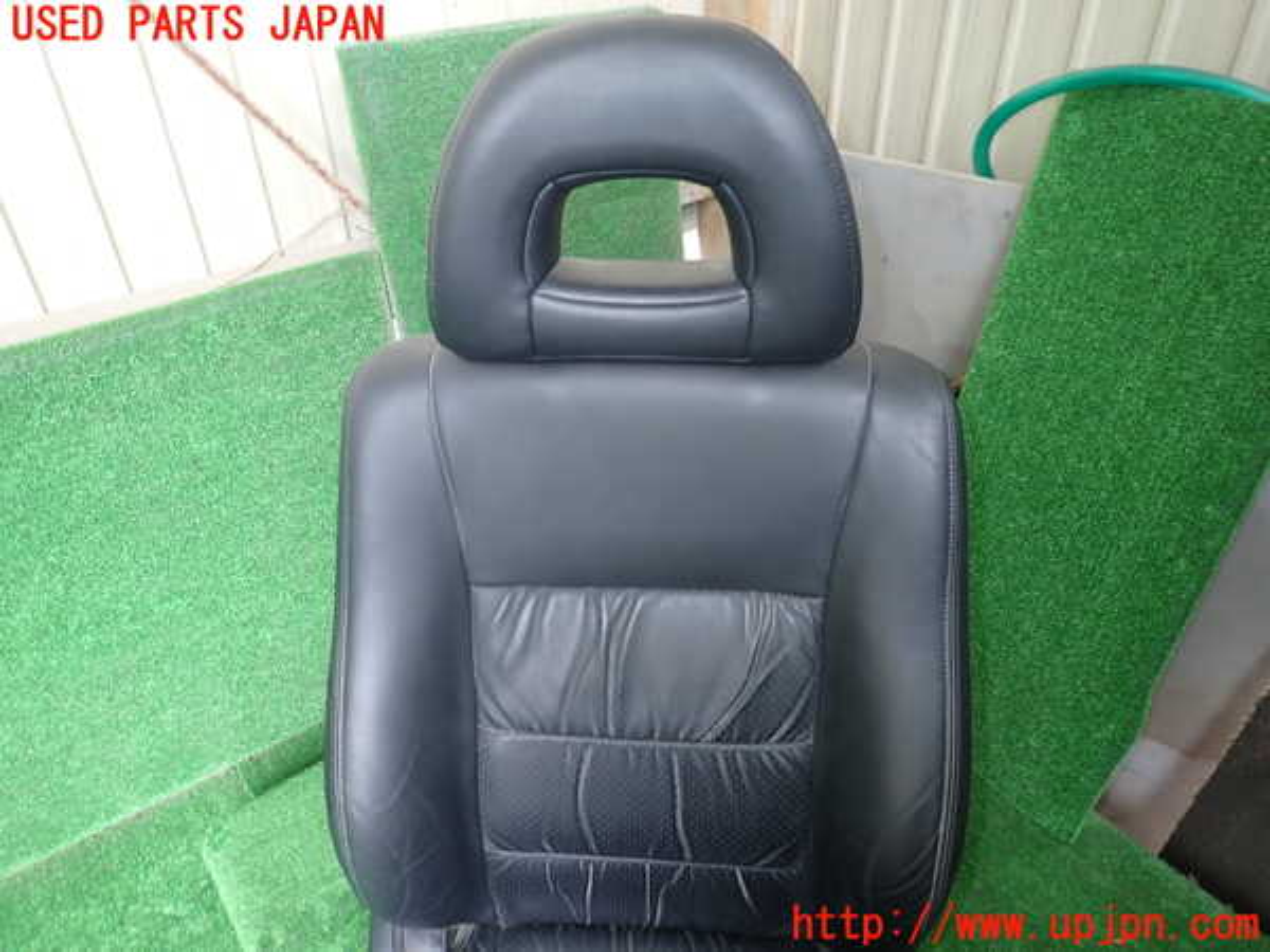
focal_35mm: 25
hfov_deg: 69.4
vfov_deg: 54.9
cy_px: 476
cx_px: 635
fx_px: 917
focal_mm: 4.5
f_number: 2
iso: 200
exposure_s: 1/60
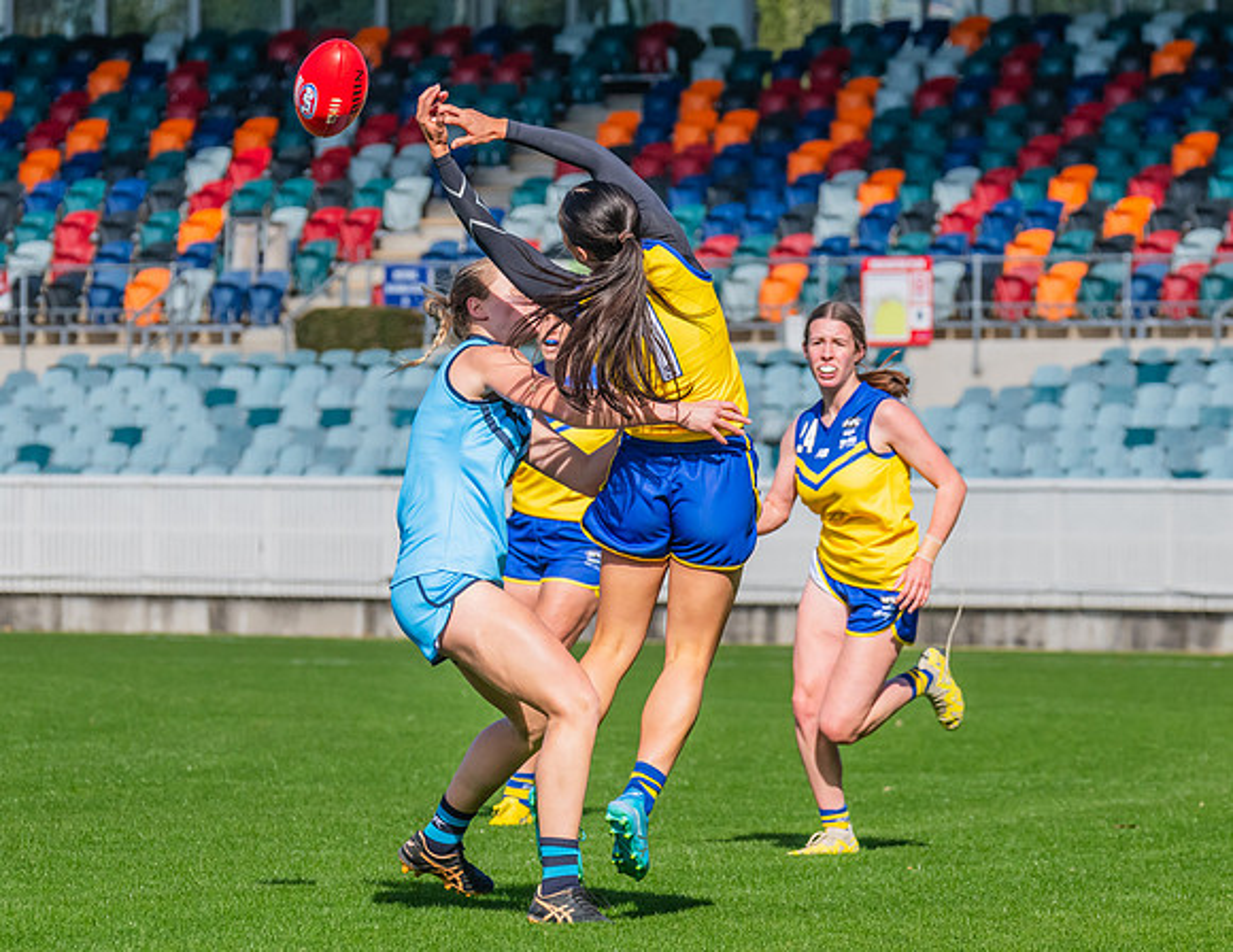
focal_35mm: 335
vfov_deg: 4.5
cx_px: 555
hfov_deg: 5.8
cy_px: 462
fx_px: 12067
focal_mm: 250
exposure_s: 1/1250
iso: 800
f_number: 10
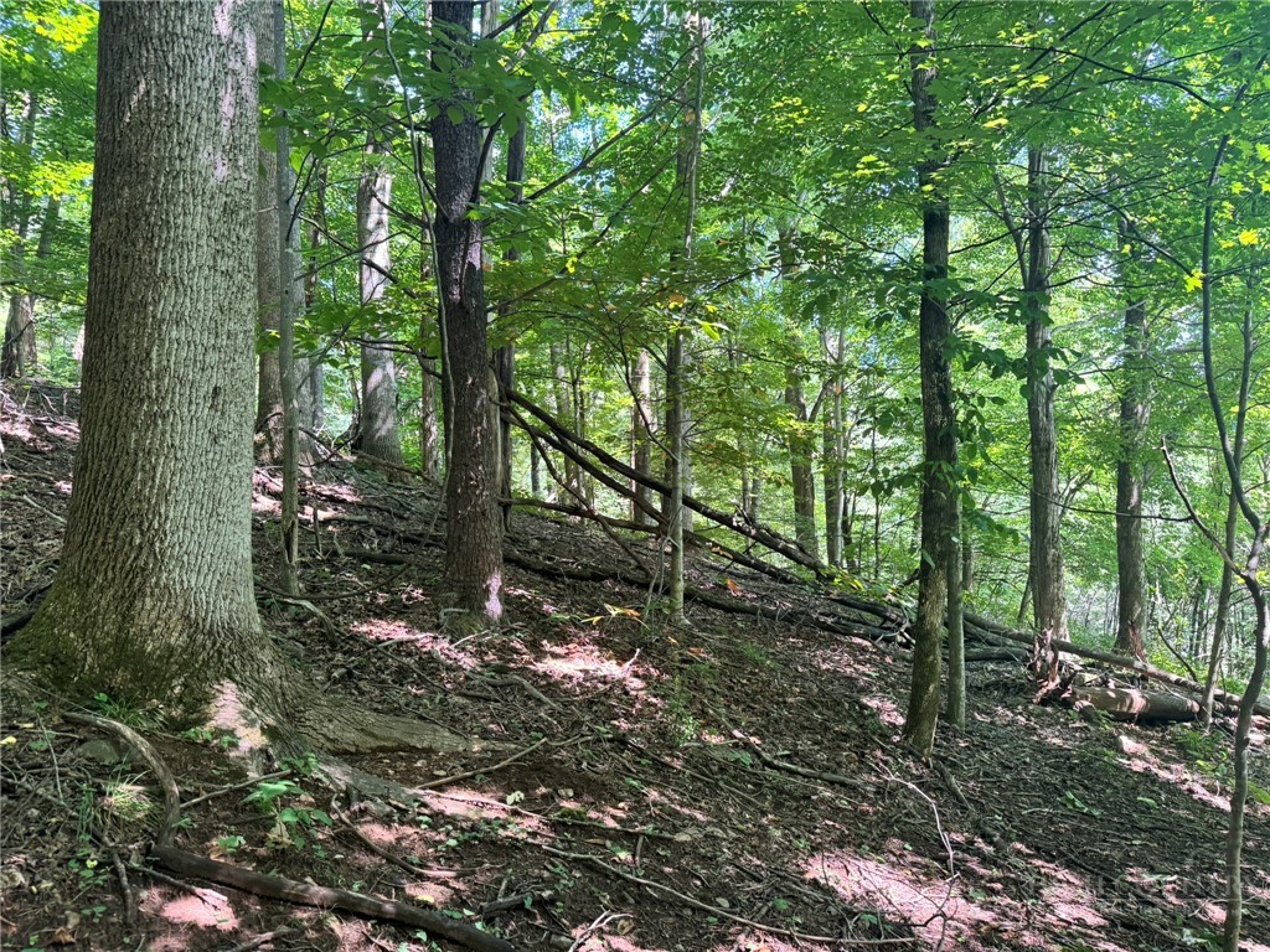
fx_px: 881
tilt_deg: -1.0
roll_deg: +4.9
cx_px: 635
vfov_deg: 56.8
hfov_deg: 71.6
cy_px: 476
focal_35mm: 24
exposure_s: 1/121
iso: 200
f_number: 1.78
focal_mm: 6.76
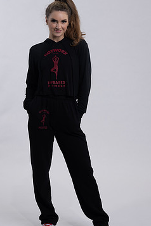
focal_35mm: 107
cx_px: 67
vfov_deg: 19.1
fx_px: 673
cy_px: 111
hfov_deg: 12.8
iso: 125
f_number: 4
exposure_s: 1/125
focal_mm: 85
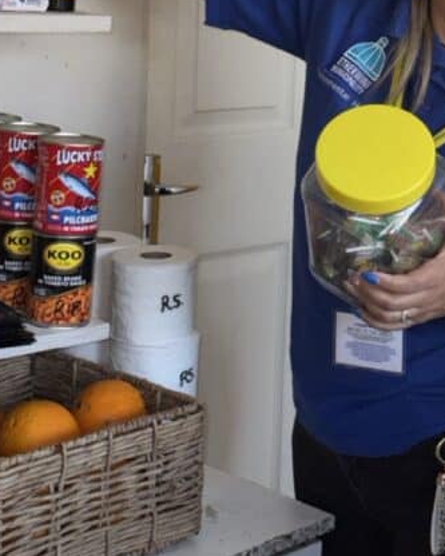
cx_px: 321
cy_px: 92
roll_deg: -2.0
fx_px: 1481
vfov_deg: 20.9
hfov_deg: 17.0
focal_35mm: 90
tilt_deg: -6.3
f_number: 1.78
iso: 50
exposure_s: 1/200
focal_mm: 6.76
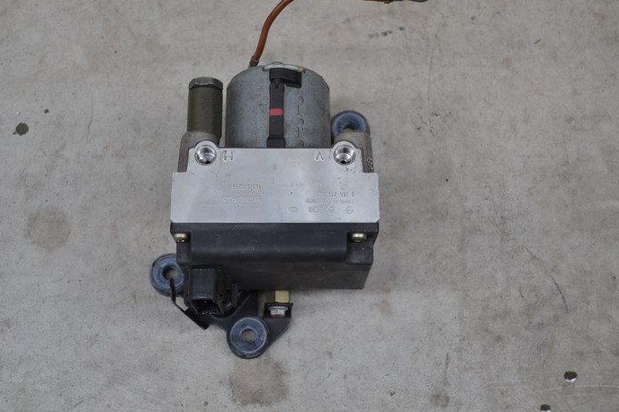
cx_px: 284
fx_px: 869
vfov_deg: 26.6
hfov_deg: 39.2
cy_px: 176
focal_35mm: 51
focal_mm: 29
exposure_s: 1/30
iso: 400
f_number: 4.5
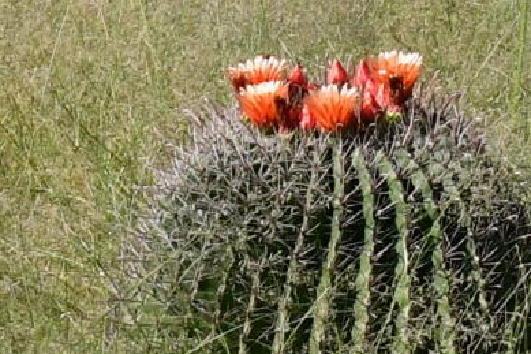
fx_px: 9318
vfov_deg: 2.1
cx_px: 109
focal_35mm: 632
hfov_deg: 3.3
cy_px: -906
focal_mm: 55
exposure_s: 1/1000
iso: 800
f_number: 13
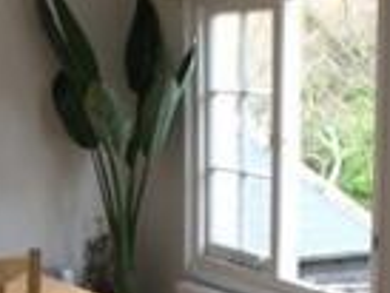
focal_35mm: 162
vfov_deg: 9.0
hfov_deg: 12.2
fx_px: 1827
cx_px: 124
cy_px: 391
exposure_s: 1/40.2
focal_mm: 8
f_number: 2.8
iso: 100
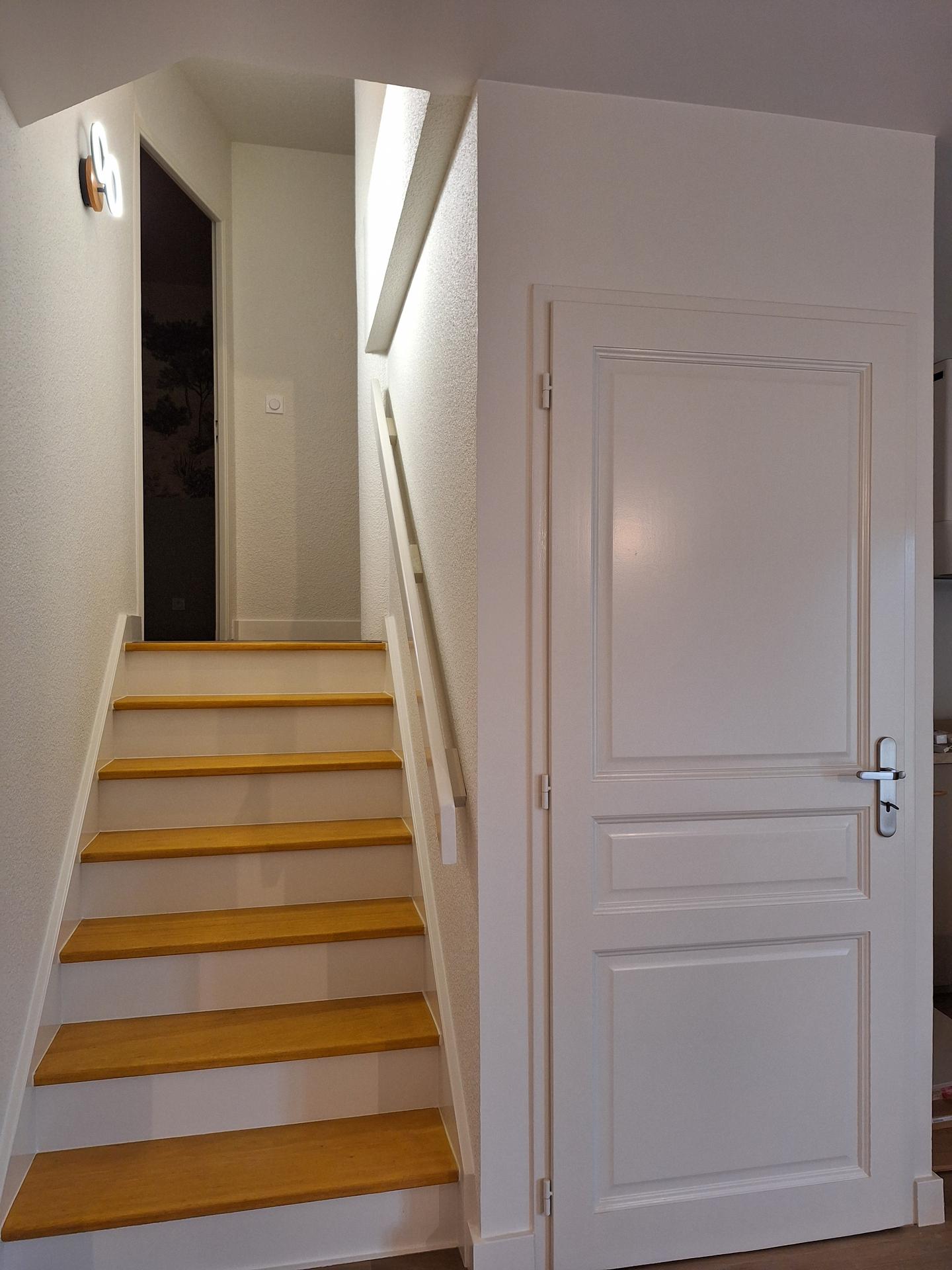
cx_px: 476
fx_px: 843
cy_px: 635
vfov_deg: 73.9
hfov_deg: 58.9
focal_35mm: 23
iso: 200
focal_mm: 5.54
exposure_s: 1/40
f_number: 1.8
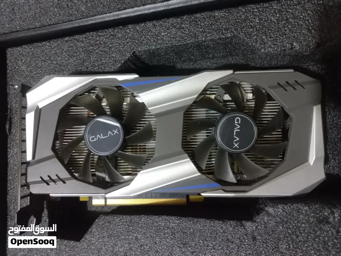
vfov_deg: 54.9
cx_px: 170
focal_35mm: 25
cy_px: 128
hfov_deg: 69.4
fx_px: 246
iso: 800
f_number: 1.8
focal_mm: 4.6
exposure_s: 1/24
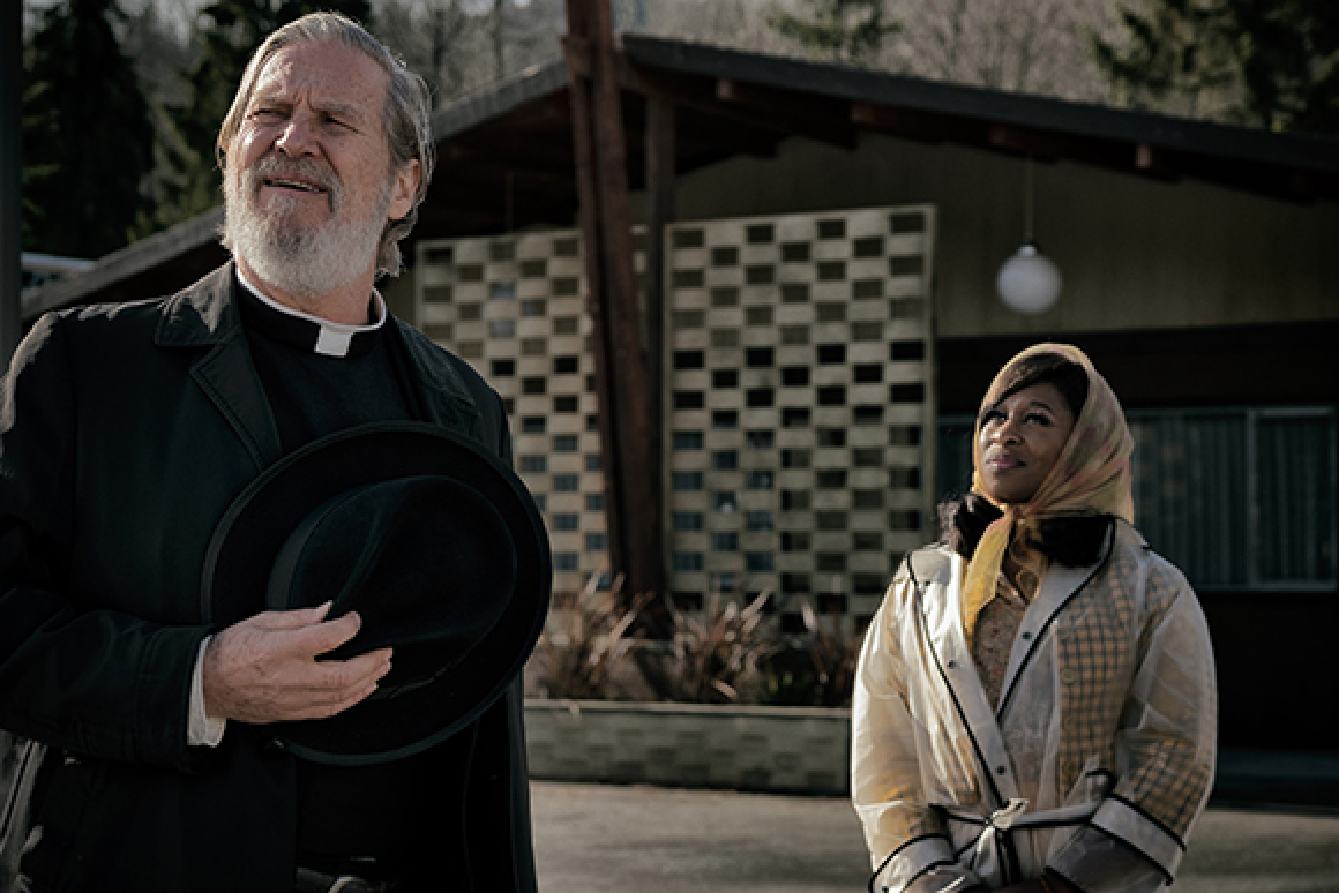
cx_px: 670
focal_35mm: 78
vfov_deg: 17.5
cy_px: 446
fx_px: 2902
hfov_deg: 26.0
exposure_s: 1/500
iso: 200
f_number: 5
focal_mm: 52
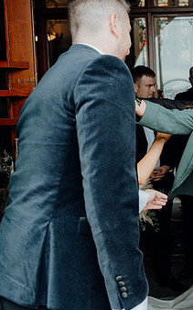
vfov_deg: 36.3
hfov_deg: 22.2
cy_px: 145
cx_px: 198
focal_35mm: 56
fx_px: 472
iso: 320
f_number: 3.5
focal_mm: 32
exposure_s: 1/200
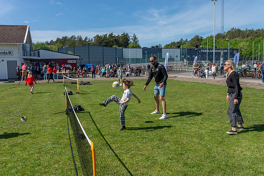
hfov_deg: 59.2
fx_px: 232
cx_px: 132
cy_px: 88
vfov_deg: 41.5
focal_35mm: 32
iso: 100
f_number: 4
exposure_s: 1/800
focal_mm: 31
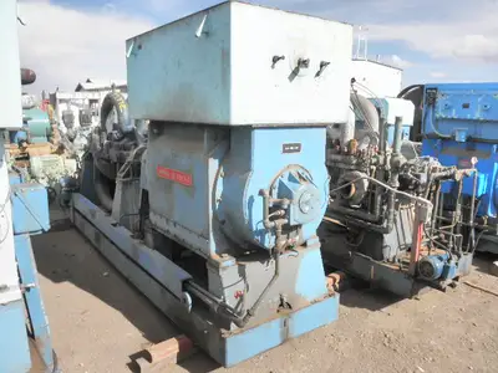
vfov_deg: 49.7
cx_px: 249
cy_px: 186
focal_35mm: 28
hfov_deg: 63.4
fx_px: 403
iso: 64
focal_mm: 5
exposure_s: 1/125
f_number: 8.5
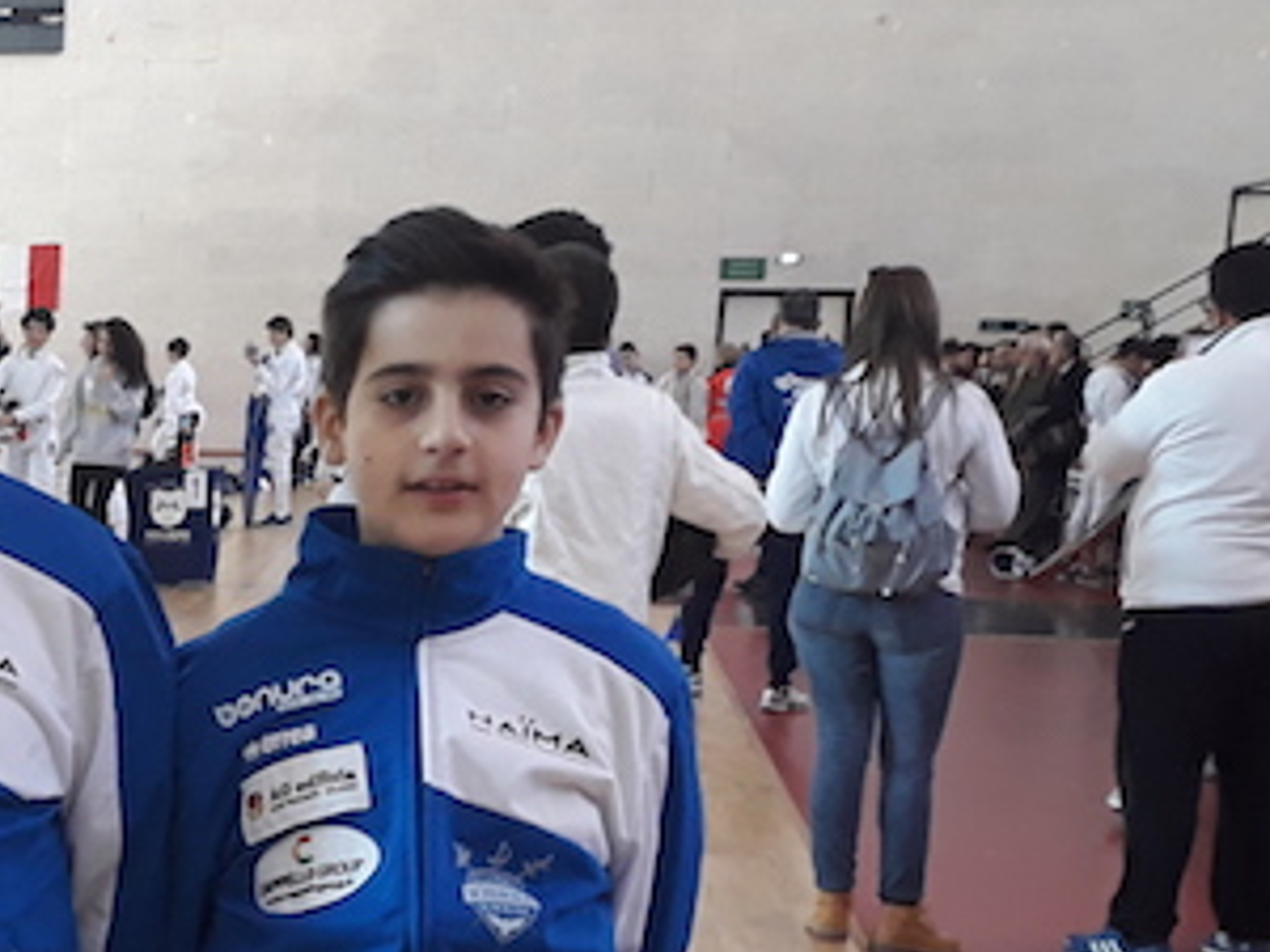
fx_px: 2642
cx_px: -284
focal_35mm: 72
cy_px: 973
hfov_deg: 24.3
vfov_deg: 19.8
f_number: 1.7
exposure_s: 1/50
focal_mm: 3.71
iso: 160
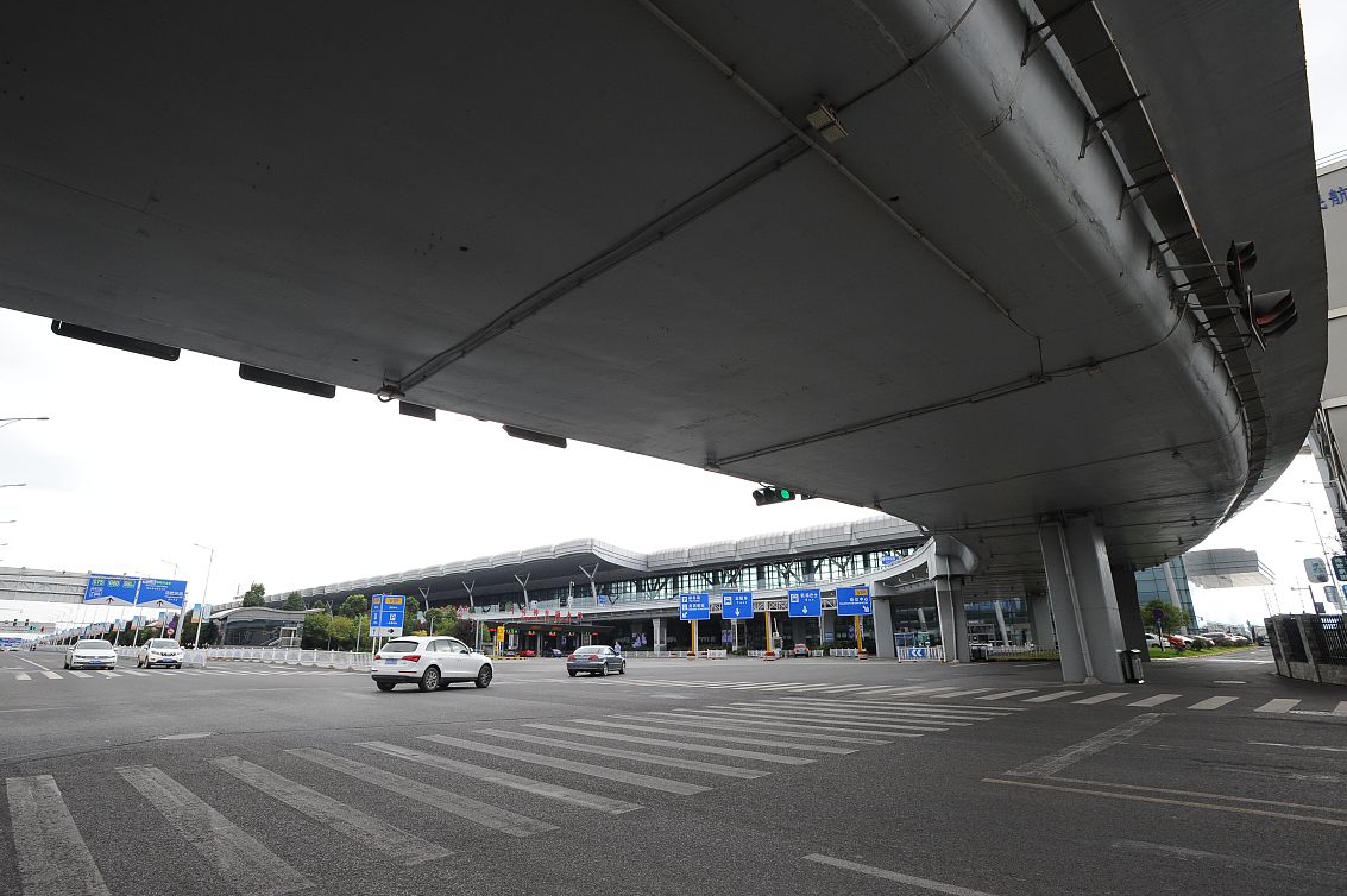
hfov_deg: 90.0
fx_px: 673
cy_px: 430
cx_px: 637
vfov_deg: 67.3
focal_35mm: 18
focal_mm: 17
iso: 800
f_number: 9
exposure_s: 1/320
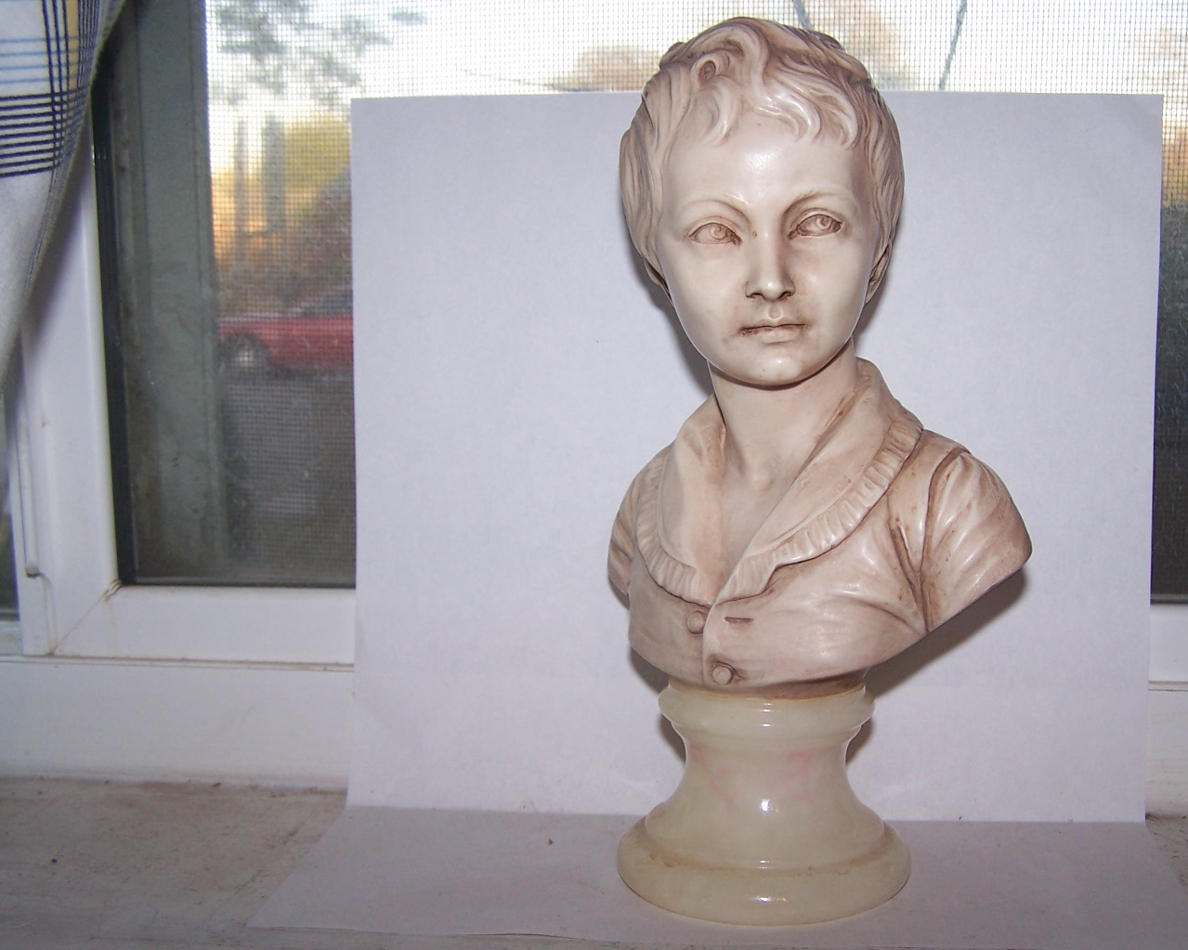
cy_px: 536
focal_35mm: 45
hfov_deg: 41.0
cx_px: 710
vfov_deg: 33.4
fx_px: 1582
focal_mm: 6.3
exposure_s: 1/60
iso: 80
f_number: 2.8
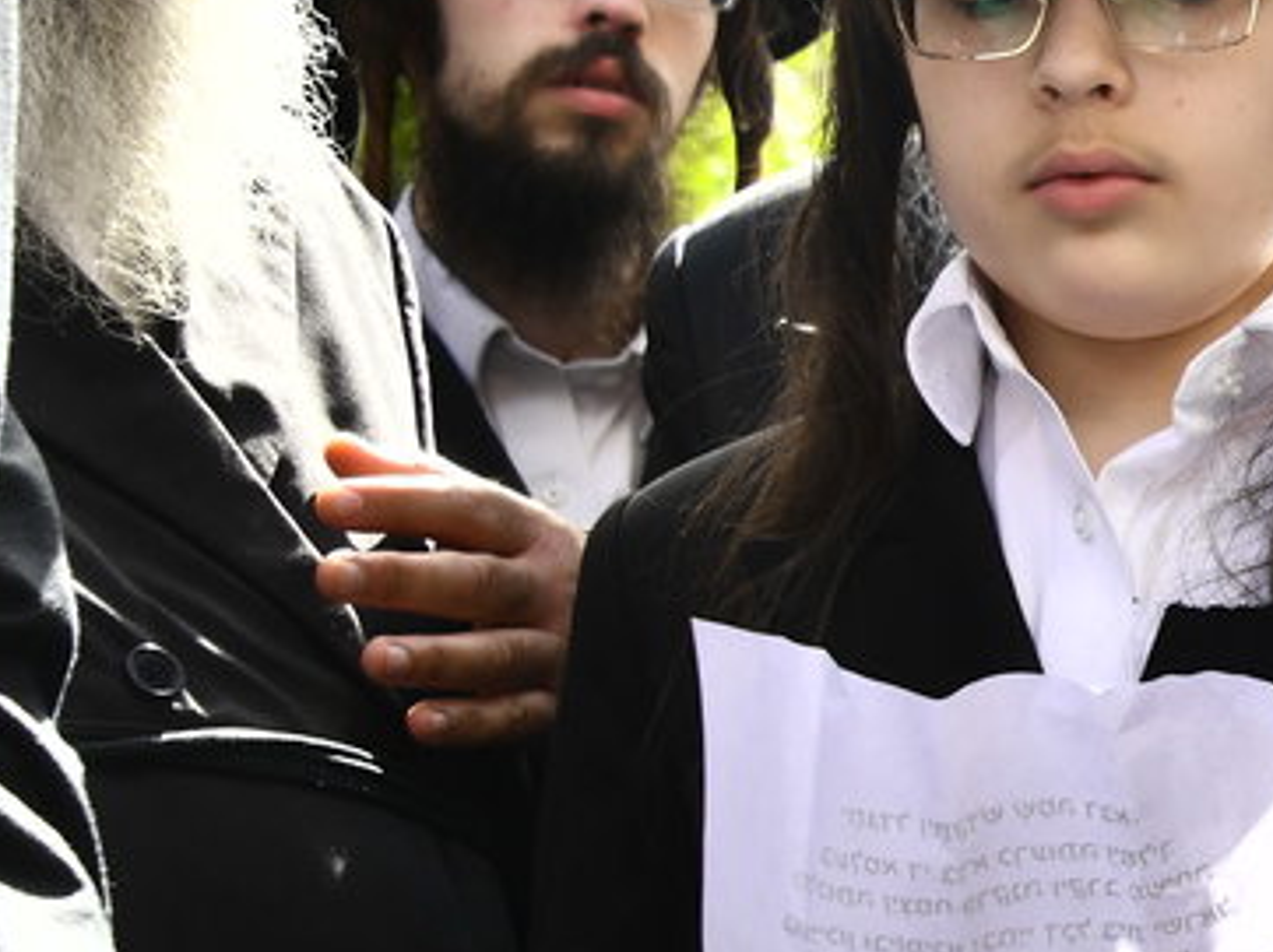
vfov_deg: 8.0
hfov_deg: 10.2
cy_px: 574
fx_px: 6836
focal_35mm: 186
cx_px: 2145
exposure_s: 1/250
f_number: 6.3
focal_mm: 50
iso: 250
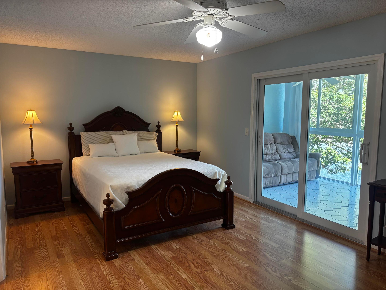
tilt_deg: -6.9
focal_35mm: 26
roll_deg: -0.3
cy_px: 145
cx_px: 193
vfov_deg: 53.1
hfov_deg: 67.3
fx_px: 290
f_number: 1.6
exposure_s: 1/60
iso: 80
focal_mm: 5.96
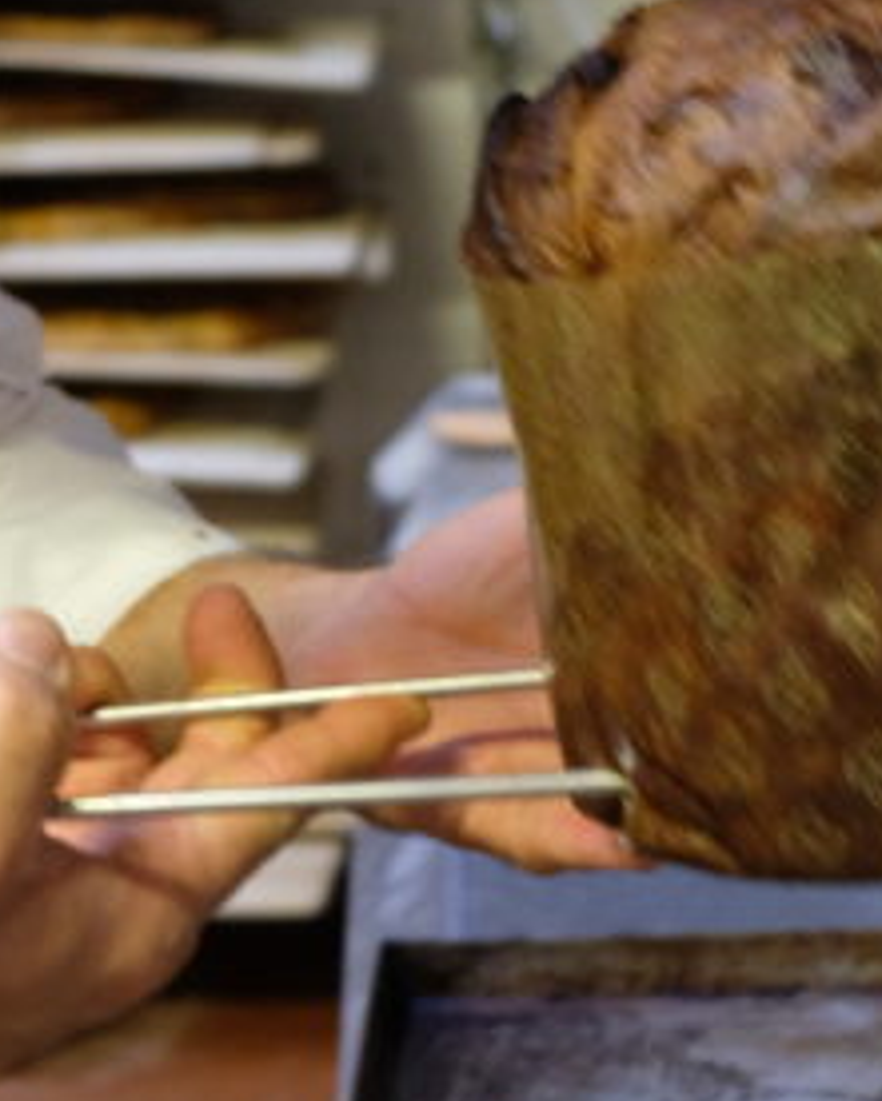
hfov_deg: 14.3
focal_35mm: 108
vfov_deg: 17.4
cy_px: 8
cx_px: 385
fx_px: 3522
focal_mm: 20.5
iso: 1000
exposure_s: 1/30
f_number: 3.2
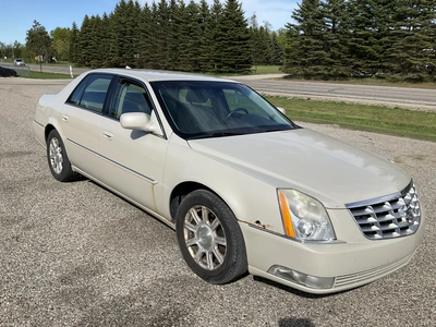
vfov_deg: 48.2
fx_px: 365
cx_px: 218
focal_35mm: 29
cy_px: 164
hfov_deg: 61.7
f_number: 1.8
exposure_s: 1/2667
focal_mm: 3
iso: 25
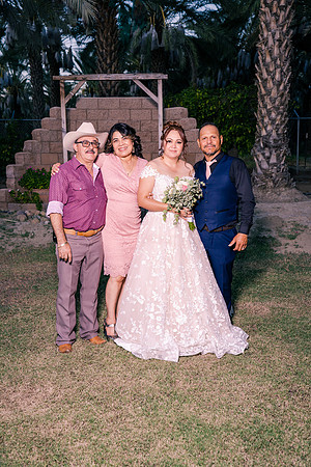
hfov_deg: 34.2
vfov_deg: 49.6
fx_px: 505
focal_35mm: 39
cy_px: 234
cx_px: 156
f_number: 4
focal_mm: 39
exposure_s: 1/500
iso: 640
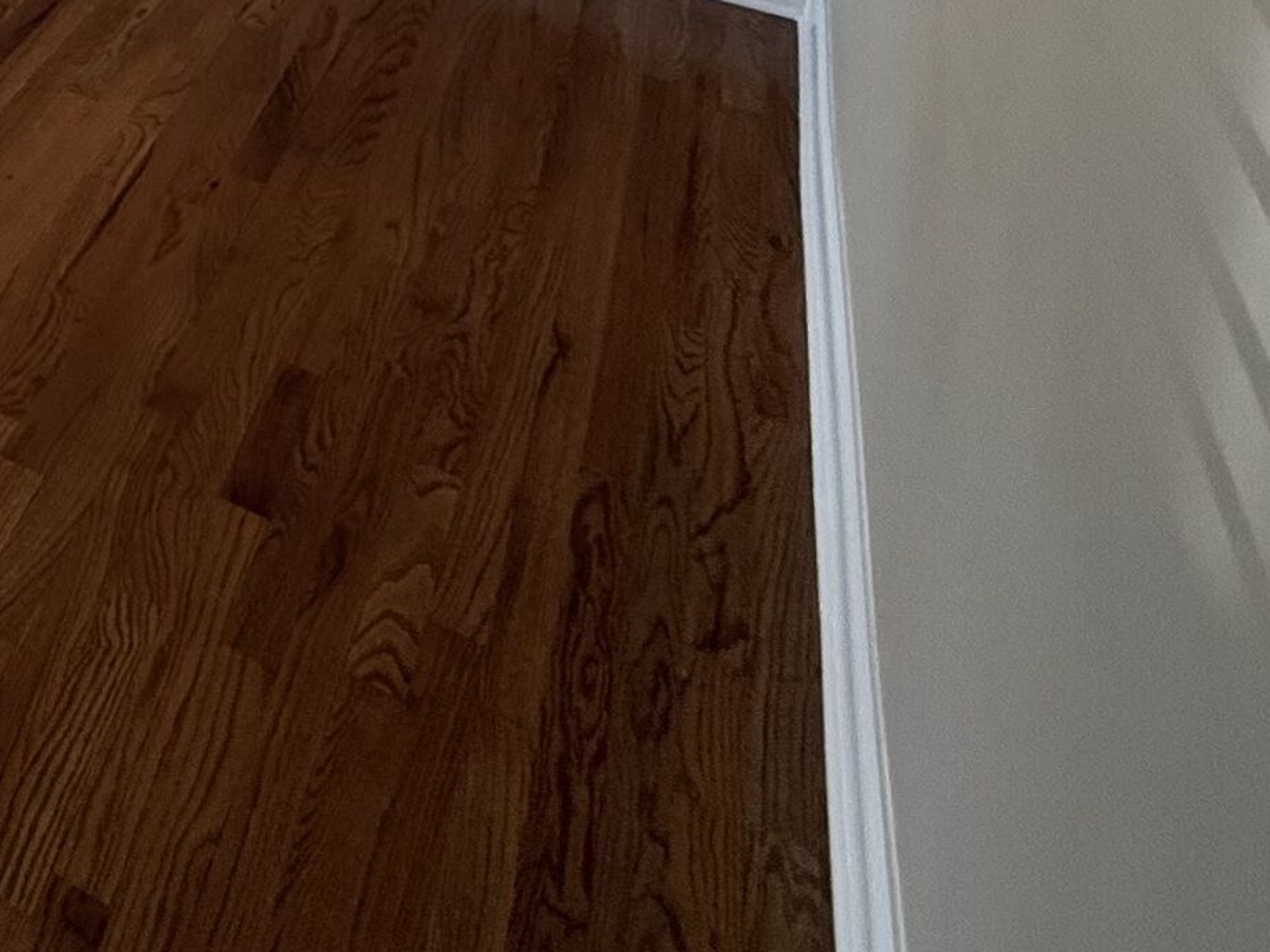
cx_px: -414
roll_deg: -2.0
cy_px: -604
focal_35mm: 47
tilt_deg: -8.1
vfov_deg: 22.8
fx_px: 1724
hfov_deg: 30.8
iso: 125
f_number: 2.2
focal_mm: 2.22
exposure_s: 1/120
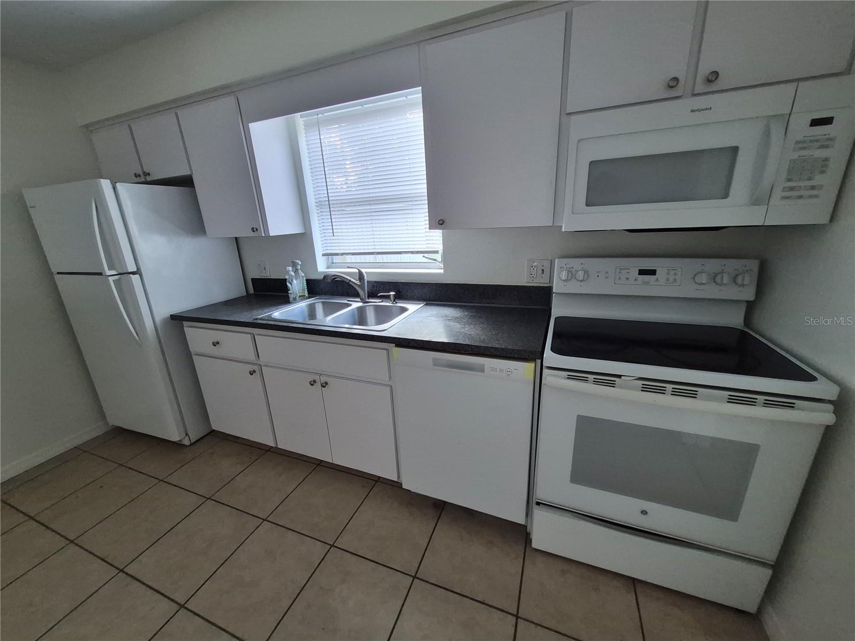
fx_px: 321
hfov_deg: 106.2
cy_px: 320
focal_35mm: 13
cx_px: 428
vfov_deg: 89.9
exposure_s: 1/60
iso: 400
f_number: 2.2
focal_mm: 1.74
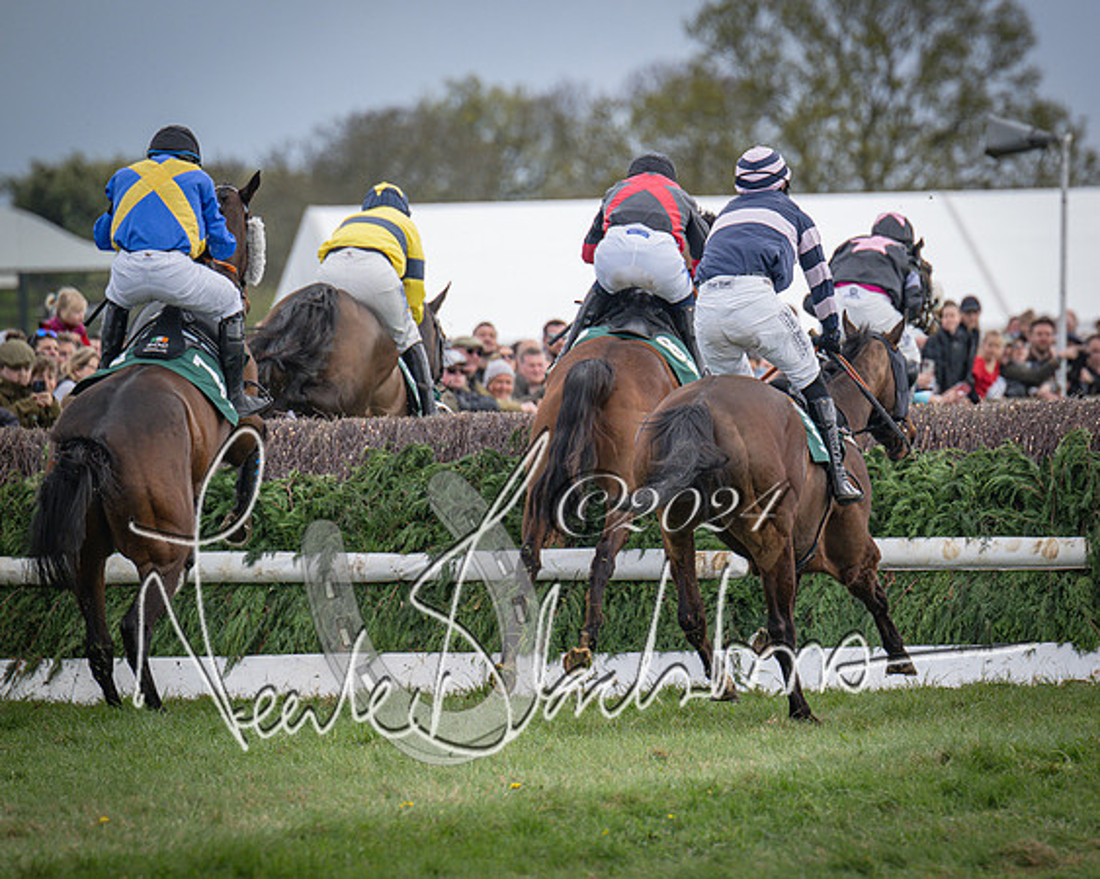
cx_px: 874
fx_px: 13726
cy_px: 469
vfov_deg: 3.7
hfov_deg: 4.6
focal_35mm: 422
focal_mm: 280
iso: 800
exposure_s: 1/1600
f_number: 5
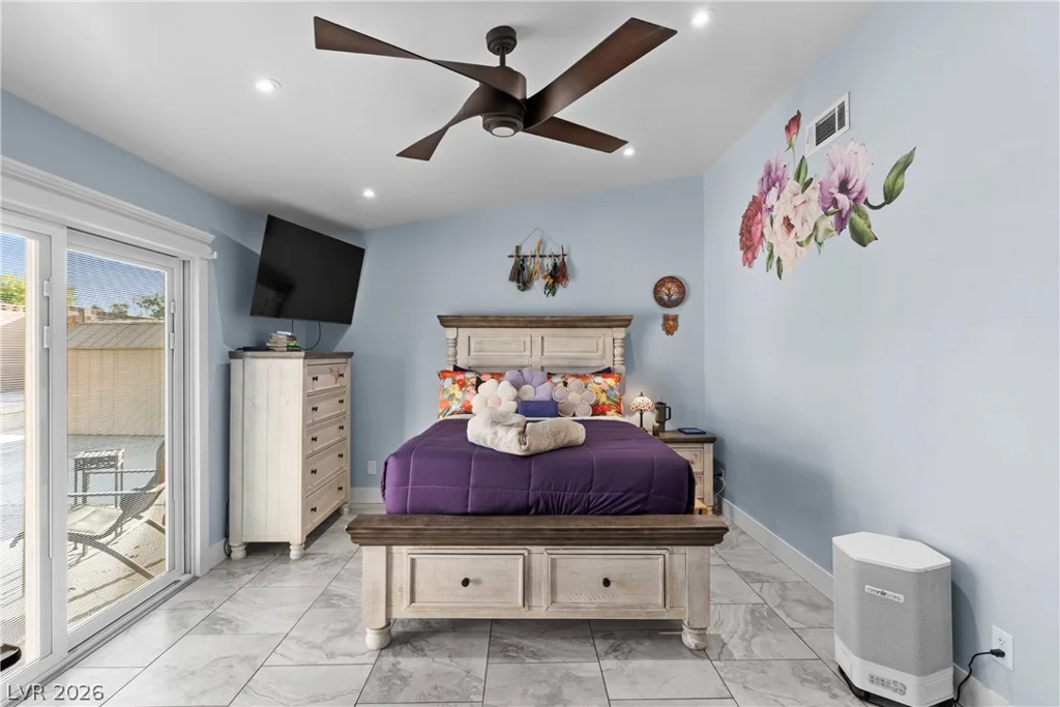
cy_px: 354
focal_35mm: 17
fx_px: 501
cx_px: 530
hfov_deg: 93.3
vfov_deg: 70.5
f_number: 8
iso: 400
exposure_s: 1/10
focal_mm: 17
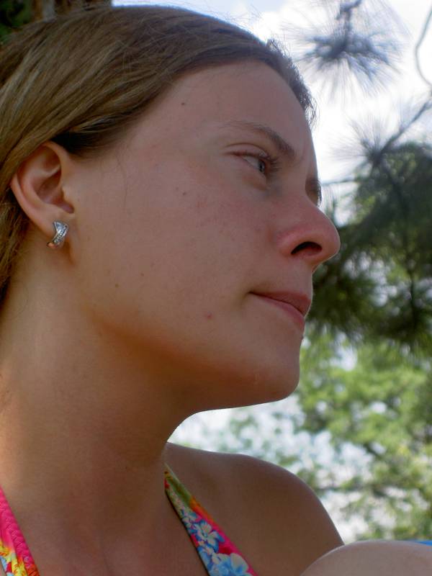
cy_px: 288
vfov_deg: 17.0
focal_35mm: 116
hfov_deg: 12.8
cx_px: 216
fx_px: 1930
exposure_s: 1/200
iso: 100
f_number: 4.9
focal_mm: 24
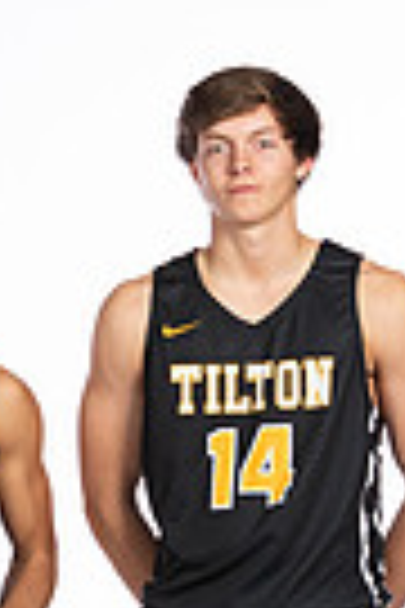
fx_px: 5923
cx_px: -112
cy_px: 554
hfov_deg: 3.9
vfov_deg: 5.9
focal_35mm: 351
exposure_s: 1/100
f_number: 5.6
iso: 100
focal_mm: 70
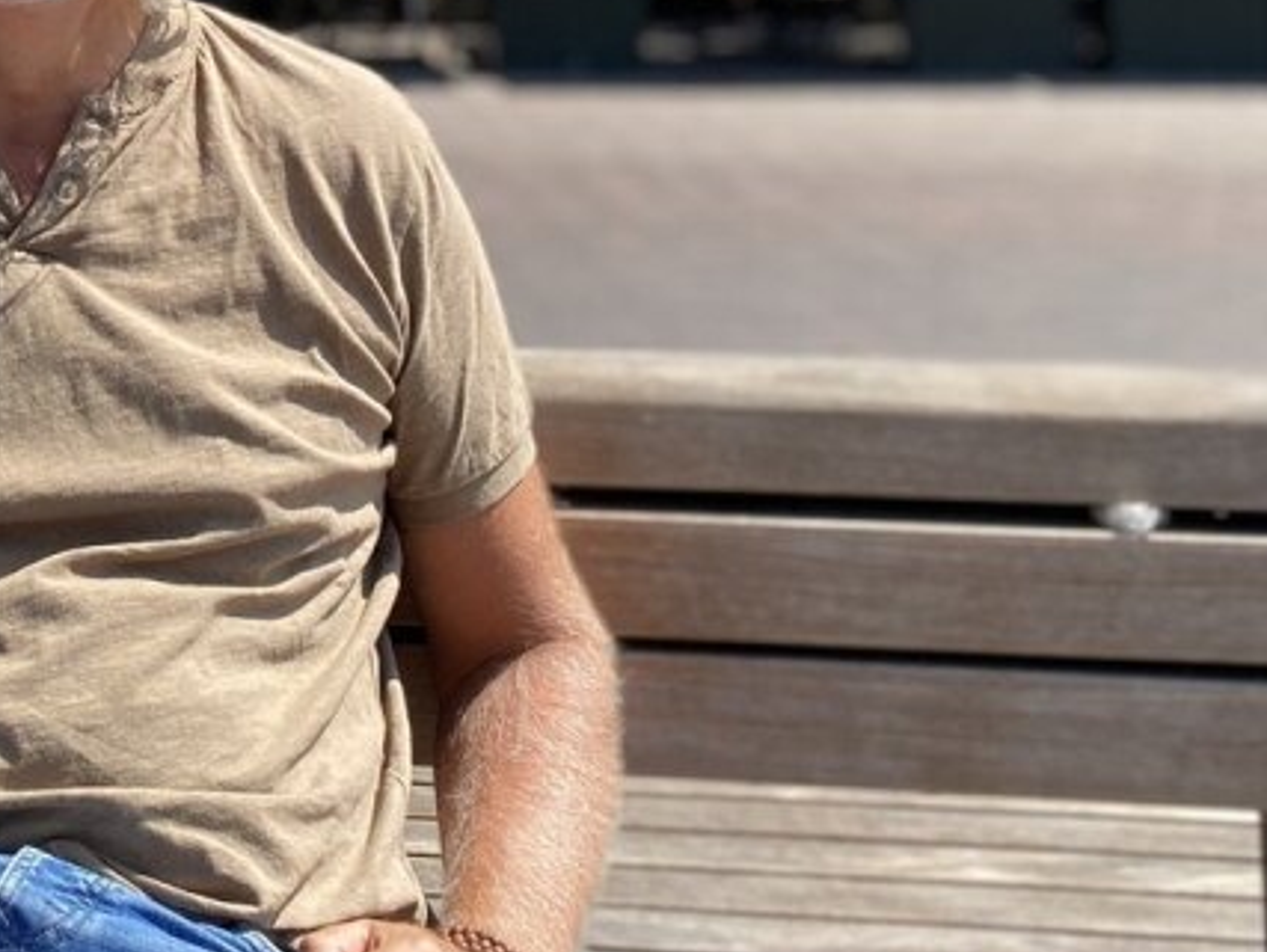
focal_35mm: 73
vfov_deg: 18.4
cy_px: -371
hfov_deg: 24.8
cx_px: -134
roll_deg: +0.4
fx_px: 2674
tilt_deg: +4.0
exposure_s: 1/1377
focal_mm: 4.25
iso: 32
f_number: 1.8
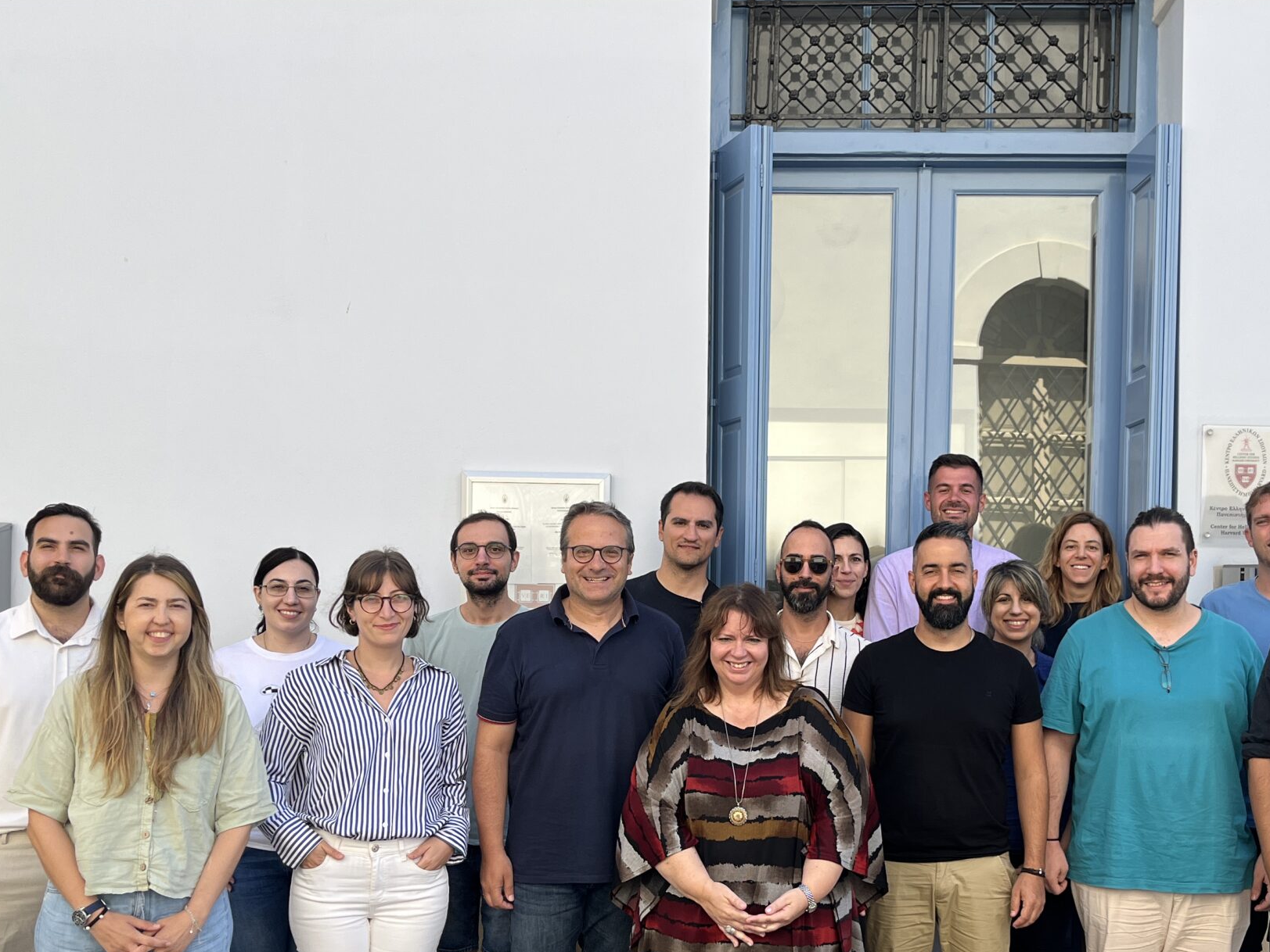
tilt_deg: -0.8
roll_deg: -0.3
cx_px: 733
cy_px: 595
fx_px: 1505
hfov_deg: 45.6
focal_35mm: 41
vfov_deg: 35.0
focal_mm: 5.1
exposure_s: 1/1212
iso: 50
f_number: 1.6
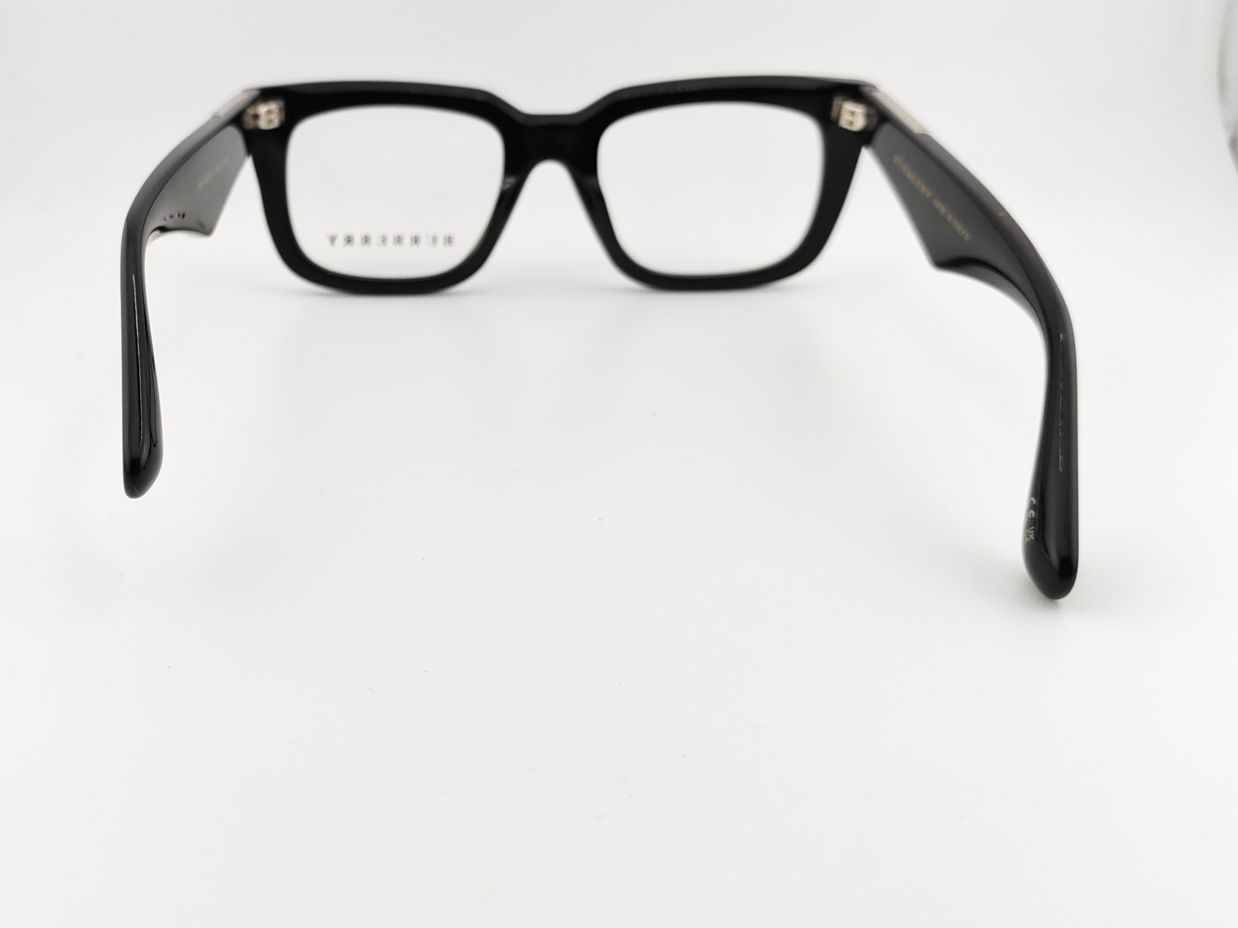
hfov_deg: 47.8
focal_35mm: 38
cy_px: 361
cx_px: 375
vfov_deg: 37.5
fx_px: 1359
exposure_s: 1/400
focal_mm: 6.12
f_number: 1.9
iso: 1000
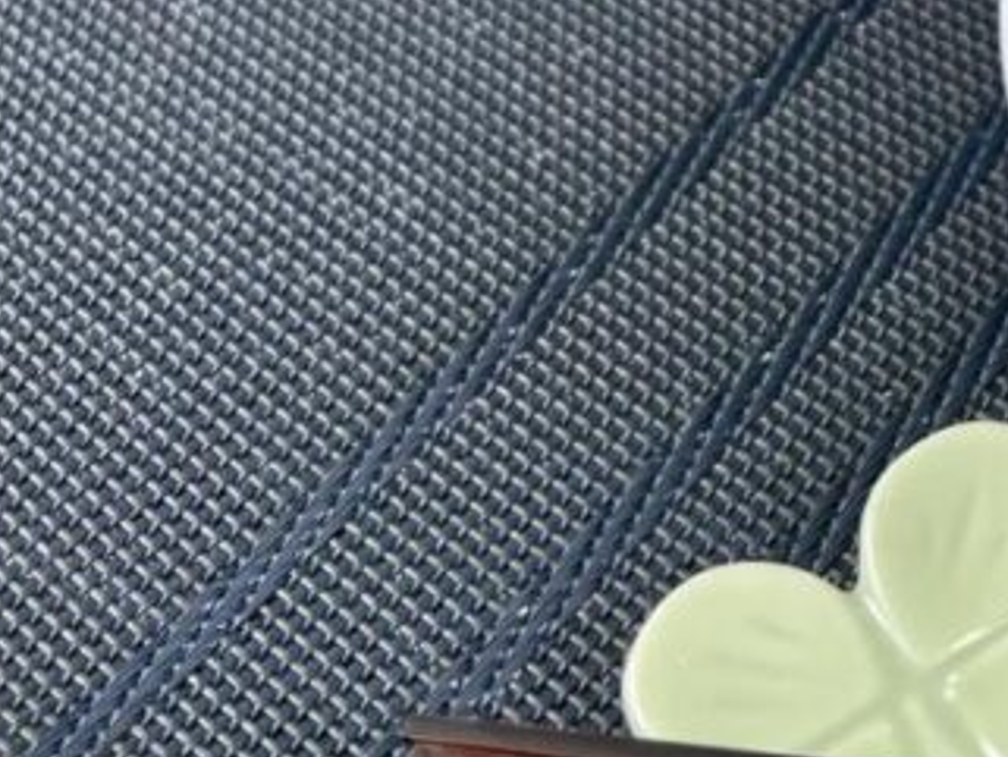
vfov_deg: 16.6
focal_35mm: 83
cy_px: -286
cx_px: 1570
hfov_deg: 19.9
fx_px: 2418
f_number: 1.5
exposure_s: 1/575
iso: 50
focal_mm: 5.7
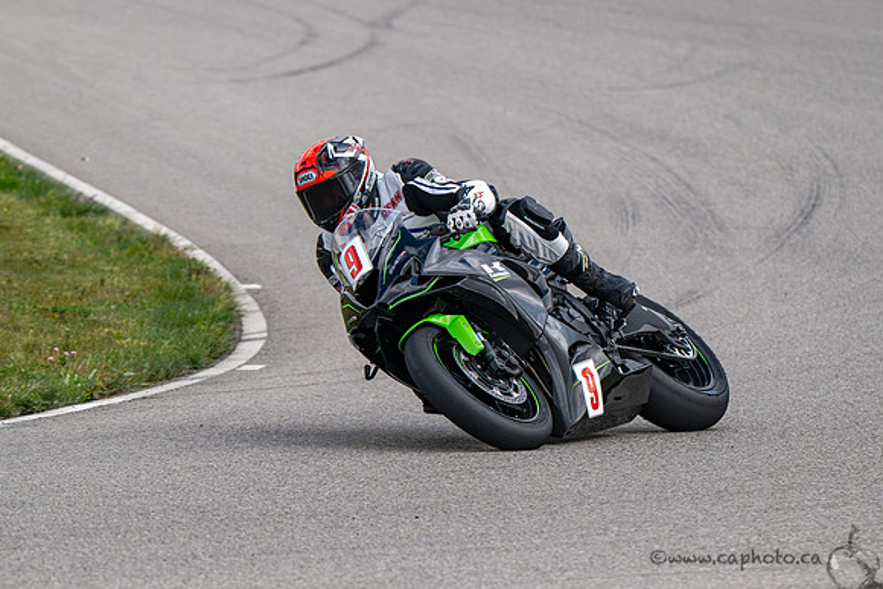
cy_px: 332
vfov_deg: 2.9
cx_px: 426
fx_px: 11815
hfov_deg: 4.3
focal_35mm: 482
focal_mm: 350
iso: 360
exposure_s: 1/1250
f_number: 6.3
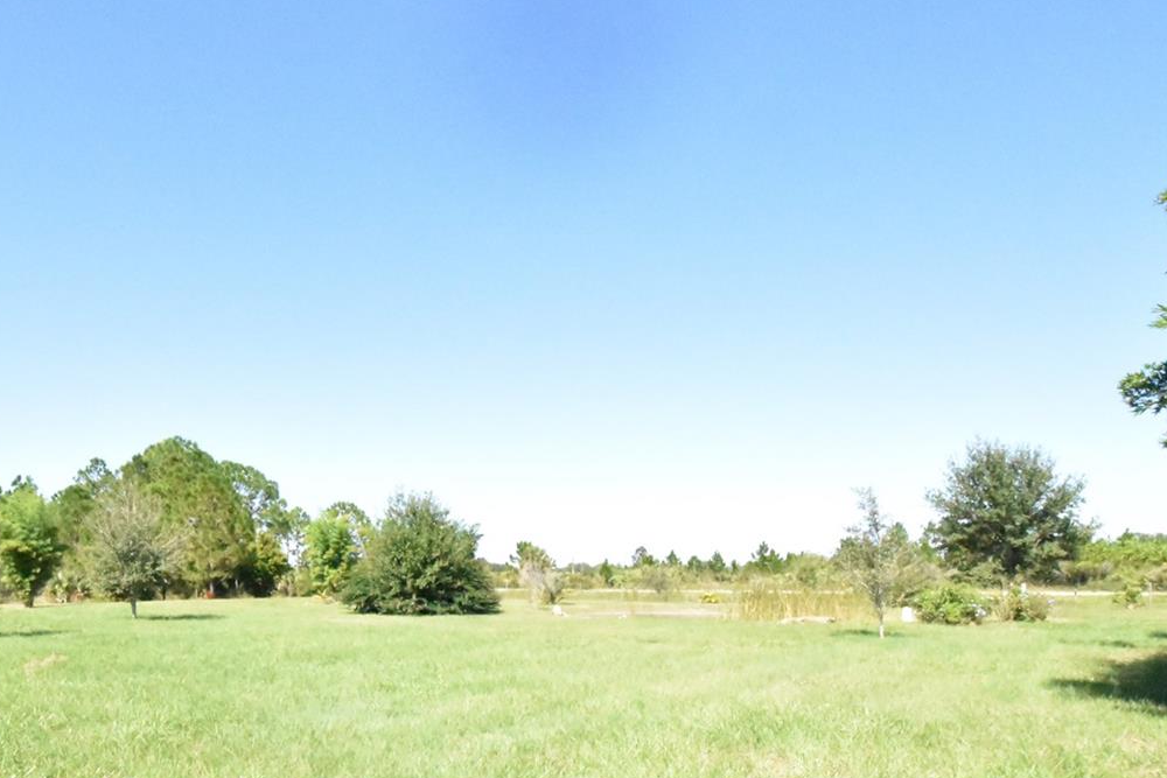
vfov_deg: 51.5
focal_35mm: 24
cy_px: 558
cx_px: 431
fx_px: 778
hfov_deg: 72.4
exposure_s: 1/2000
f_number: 14
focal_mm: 10
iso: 16000
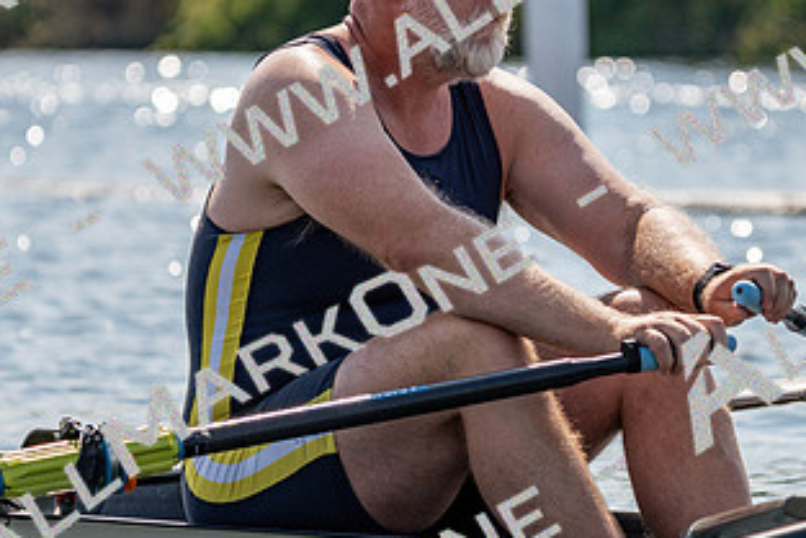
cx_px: 461
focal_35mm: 371
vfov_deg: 3.7
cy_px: 210
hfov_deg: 5.6
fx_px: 8310
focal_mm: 200
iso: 200
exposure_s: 1/1600
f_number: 5.6
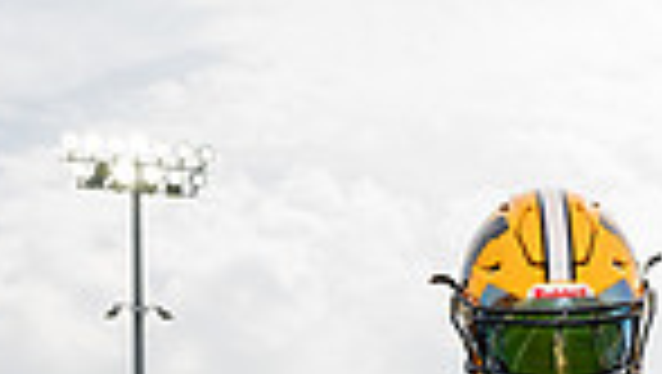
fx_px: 1634
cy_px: 901
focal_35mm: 93
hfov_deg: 22.7
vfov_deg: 11.0
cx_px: 500
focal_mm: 29
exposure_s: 1/250
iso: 100
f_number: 8
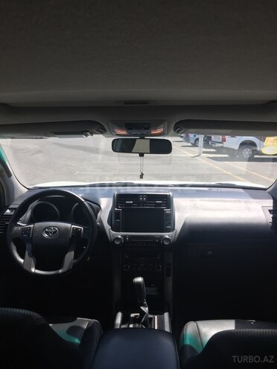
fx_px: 309
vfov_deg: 61.7
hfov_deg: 48.2
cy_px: 184
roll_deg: -2.1
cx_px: 138
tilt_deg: -10.9
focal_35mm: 29
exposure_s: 1/775
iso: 32
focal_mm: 4.15
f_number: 2.2
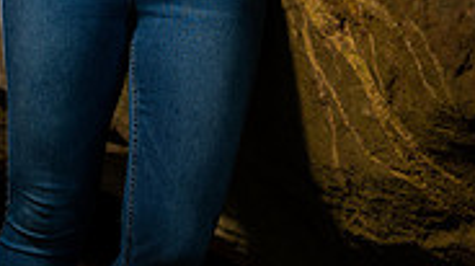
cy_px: -310
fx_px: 2743
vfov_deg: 5.4
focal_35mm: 218
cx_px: 213
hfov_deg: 9.9
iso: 80
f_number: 1.8
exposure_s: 1/320
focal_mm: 85
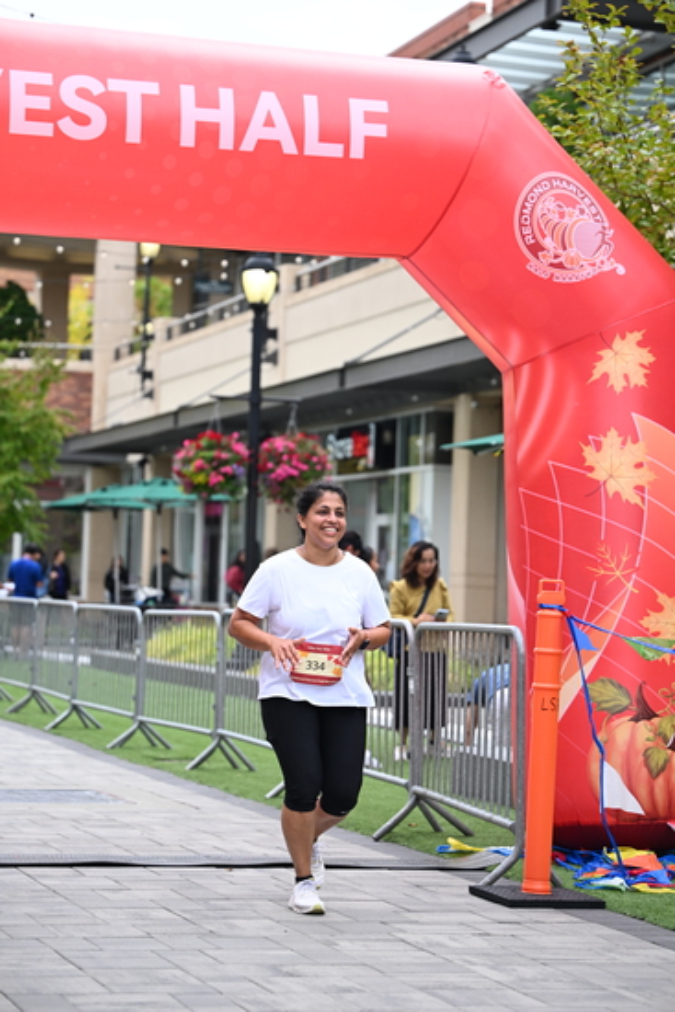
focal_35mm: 85
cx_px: 338
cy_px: 506
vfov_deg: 23.9
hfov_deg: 16.1
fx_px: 2389
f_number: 2.8
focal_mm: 85
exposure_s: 1/2000
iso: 640
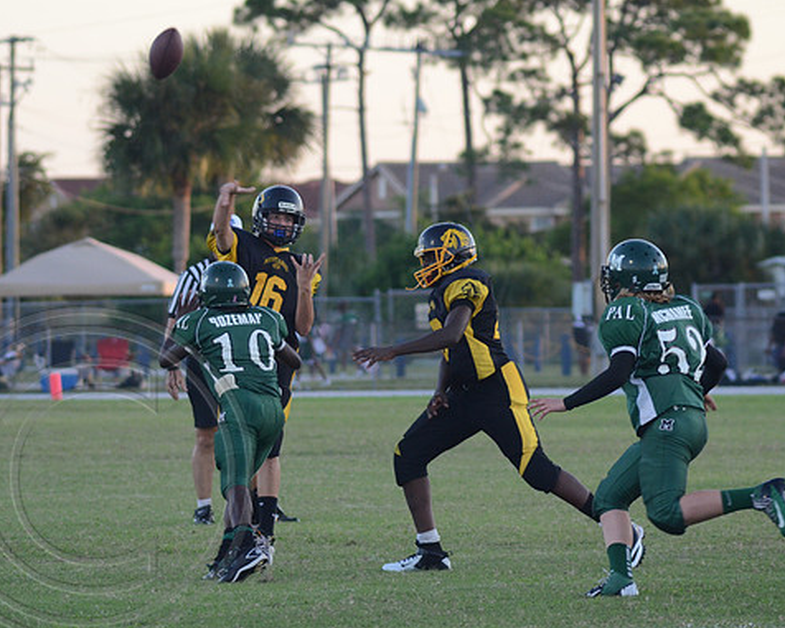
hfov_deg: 5.7
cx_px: 383
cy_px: 313
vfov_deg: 4.5
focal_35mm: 342
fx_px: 7947
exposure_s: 1/500
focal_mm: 200
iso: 1250
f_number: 5.6
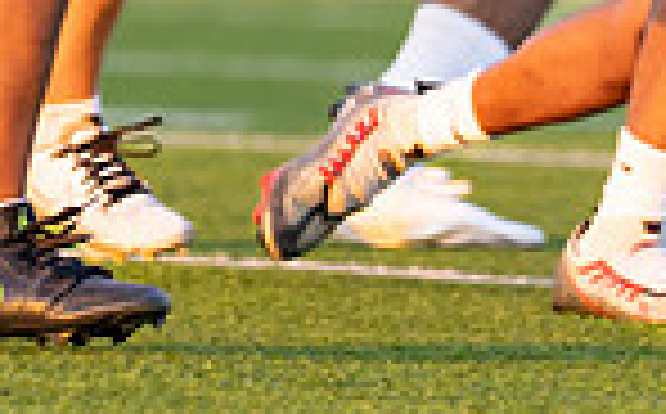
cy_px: -466
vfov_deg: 1.2
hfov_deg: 1.9
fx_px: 19990
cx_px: 91
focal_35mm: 1103
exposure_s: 1/1250
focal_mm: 197
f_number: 2.8
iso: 500
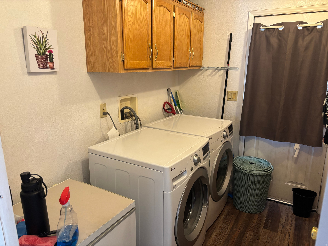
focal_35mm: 26
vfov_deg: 53.1
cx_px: 164
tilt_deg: -12.3
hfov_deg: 67.3
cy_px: 123
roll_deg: -0.2
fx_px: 246
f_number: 1.6
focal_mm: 5.96
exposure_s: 1/60
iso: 320
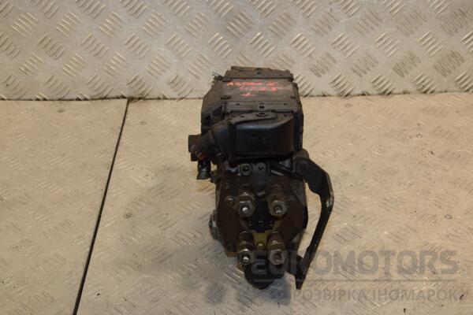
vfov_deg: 22.6
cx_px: 236
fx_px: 788
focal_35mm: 60
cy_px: 158
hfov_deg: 33.4
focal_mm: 40
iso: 800
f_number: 9
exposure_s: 1/200
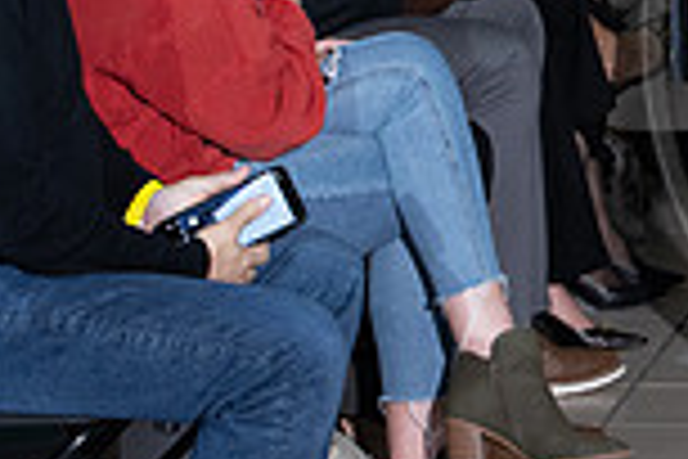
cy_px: 25
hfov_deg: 7.6
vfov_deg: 5.2
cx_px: 1106
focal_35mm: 266
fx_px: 5083
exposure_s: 1/160
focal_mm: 70
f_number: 5.6
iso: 1250
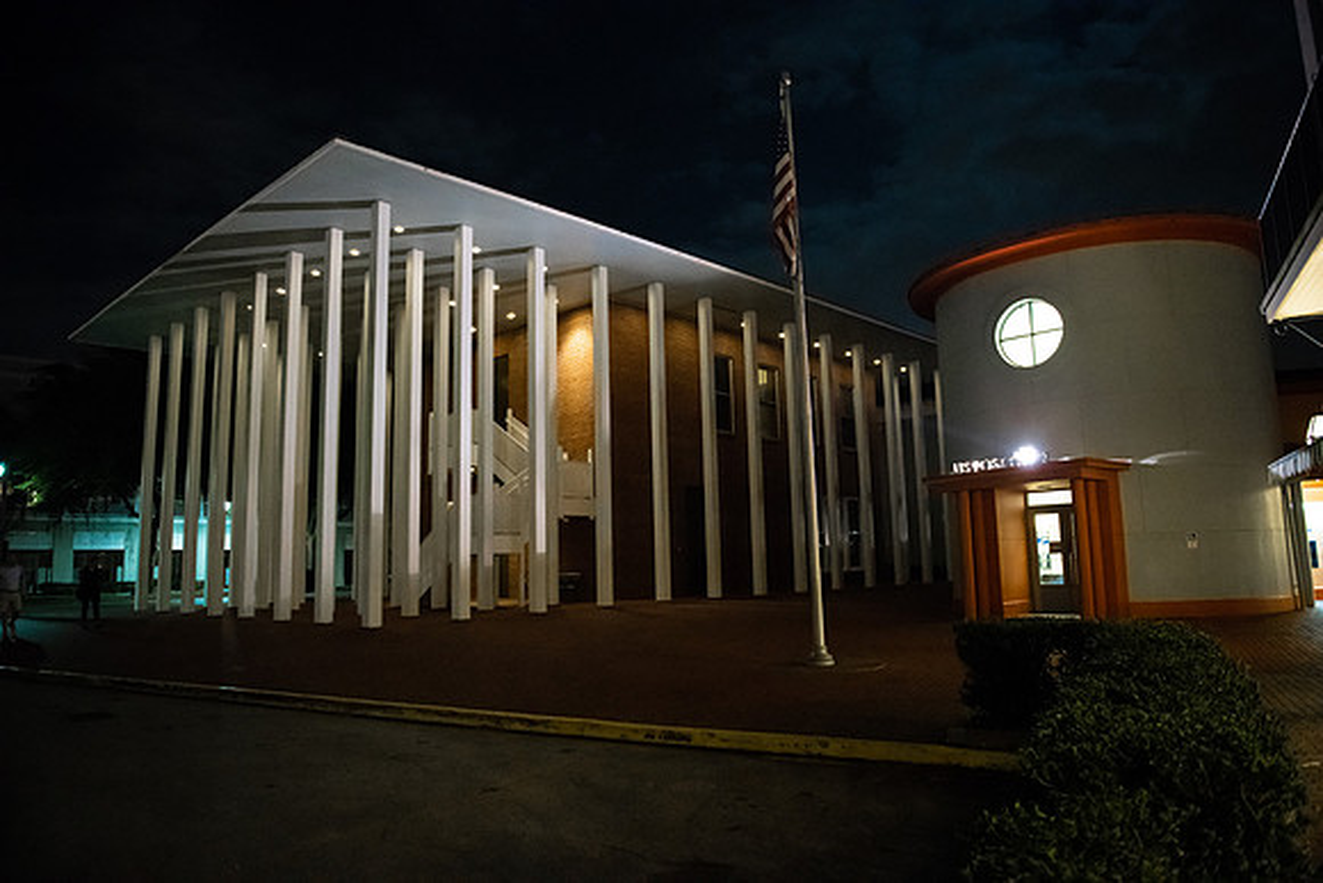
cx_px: 662
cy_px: 442
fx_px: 882
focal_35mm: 24
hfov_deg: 73.7
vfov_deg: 53.2
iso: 12800
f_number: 2.8
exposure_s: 1/100
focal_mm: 24
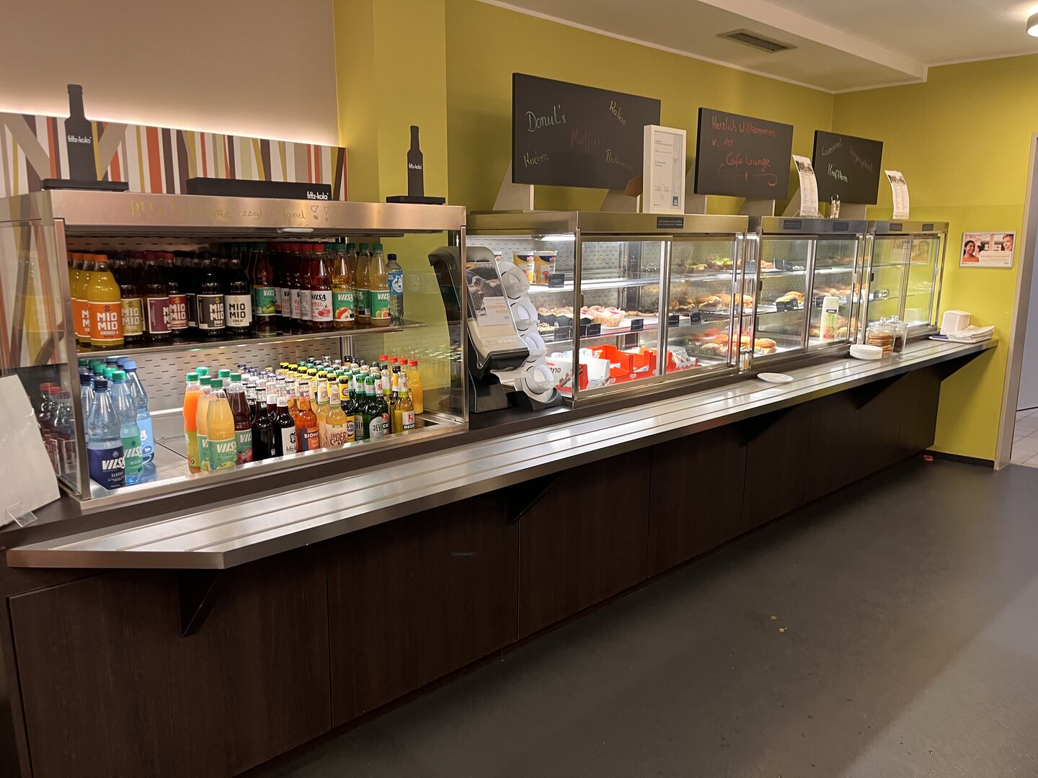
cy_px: 389
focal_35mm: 26
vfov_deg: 53.1
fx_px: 780
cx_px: 519
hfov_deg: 67.3
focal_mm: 5.1
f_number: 1.6
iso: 160
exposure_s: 1/50
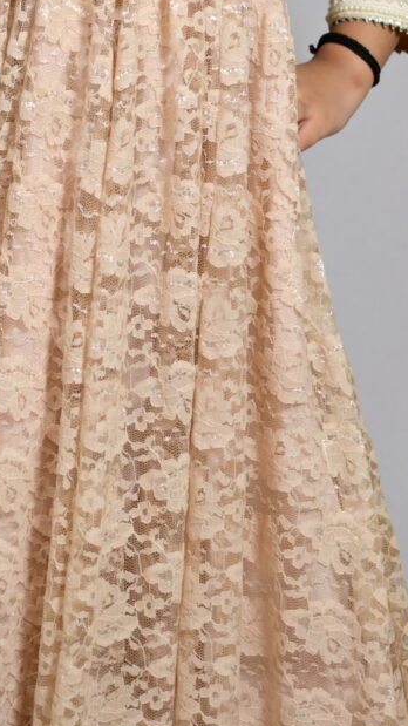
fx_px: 2347
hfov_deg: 9.9
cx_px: 34
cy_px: 145
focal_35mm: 122
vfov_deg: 17.4
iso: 160
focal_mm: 40
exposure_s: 1/160
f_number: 3.2
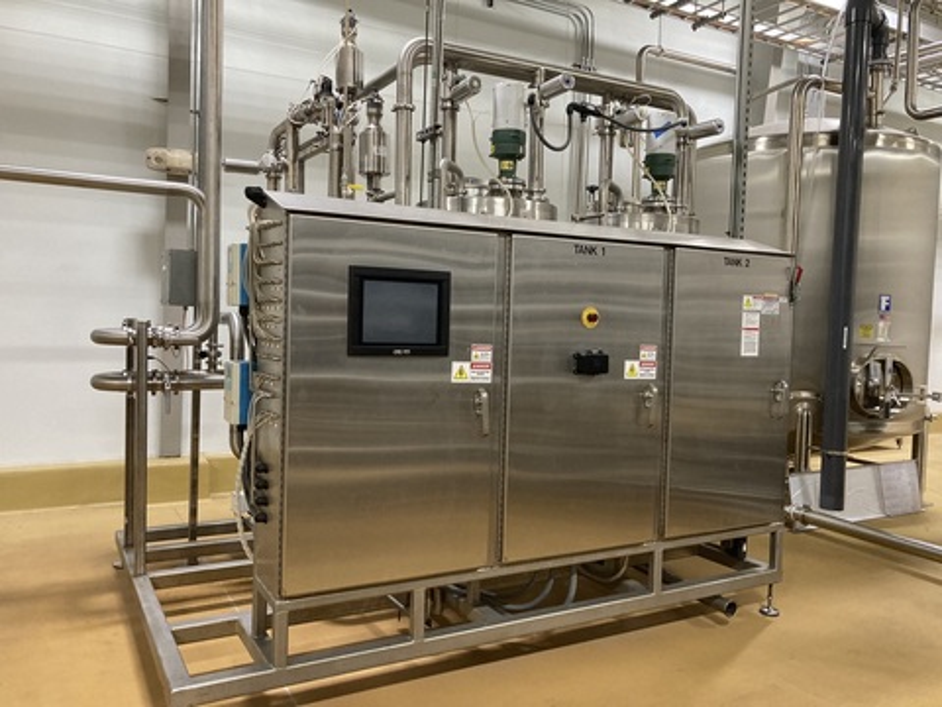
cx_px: 471
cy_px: 354
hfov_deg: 63.4
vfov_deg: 49.7
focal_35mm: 28
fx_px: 762
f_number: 1.8
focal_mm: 3.99
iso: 160
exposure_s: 1/60
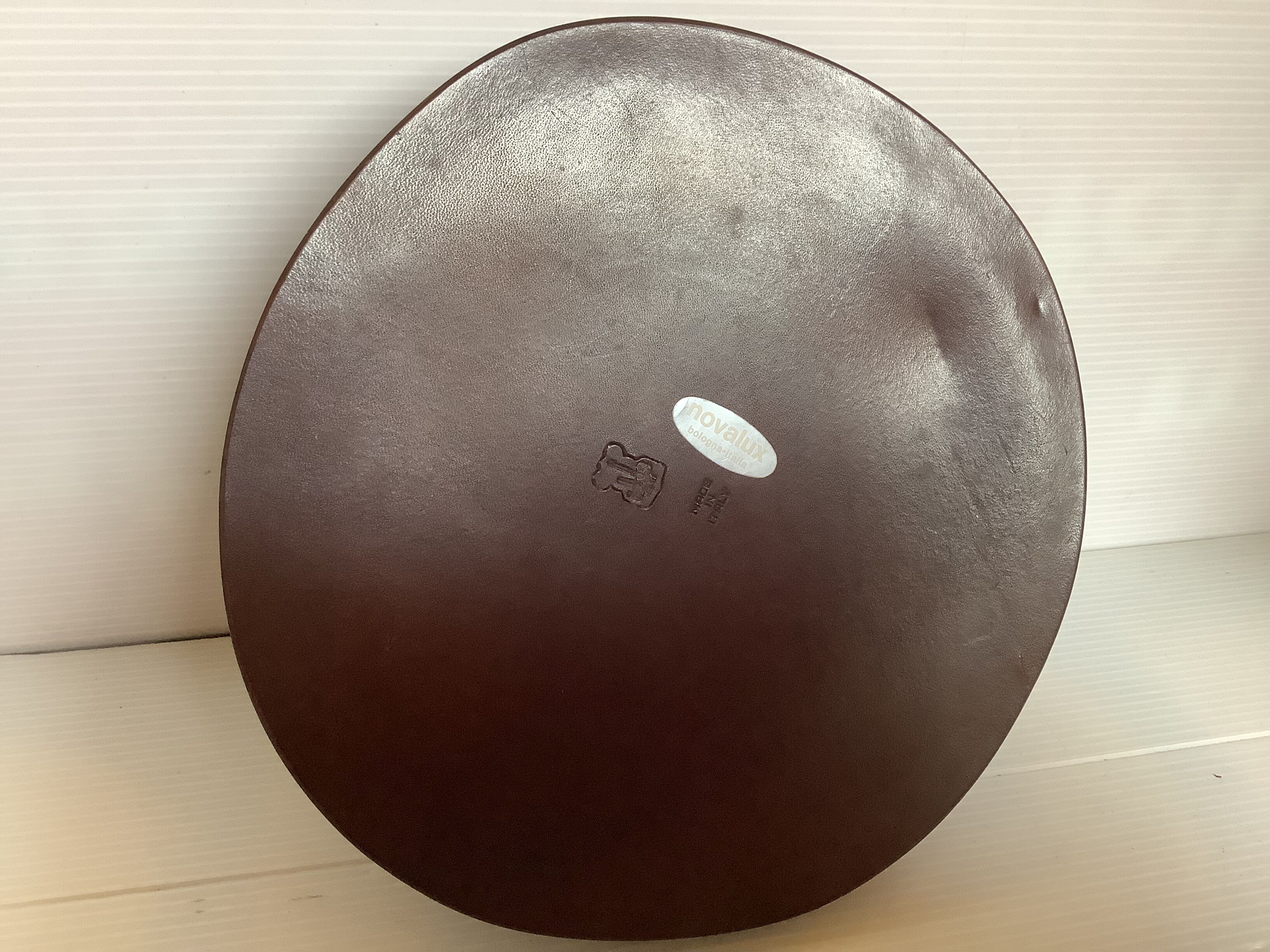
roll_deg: -2.3
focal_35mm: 31
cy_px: 476
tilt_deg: -28.7
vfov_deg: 45.4
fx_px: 1137
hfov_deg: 58.4
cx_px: 635
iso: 200
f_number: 2.4
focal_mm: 3.3
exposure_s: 1/60
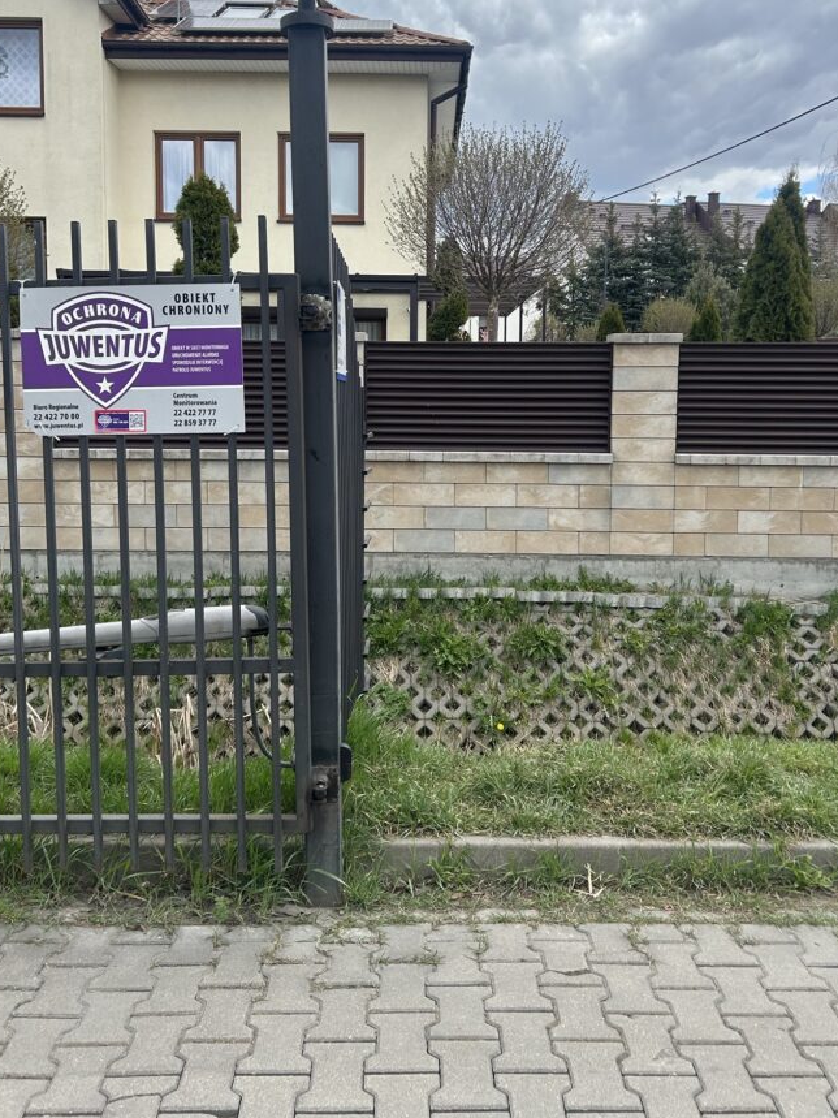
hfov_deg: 45.4
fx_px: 1001
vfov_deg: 58.0
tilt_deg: -4.9
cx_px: 420
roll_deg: -1.2
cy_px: 456
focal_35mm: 31
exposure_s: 1/1412
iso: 50
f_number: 1.5
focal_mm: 5.7
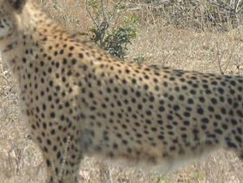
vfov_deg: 1.4
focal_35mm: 1074
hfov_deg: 1.8
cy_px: 121
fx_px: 7552
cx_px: 164
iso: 360
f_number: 4.9
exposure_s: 1/800
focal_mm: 83.8
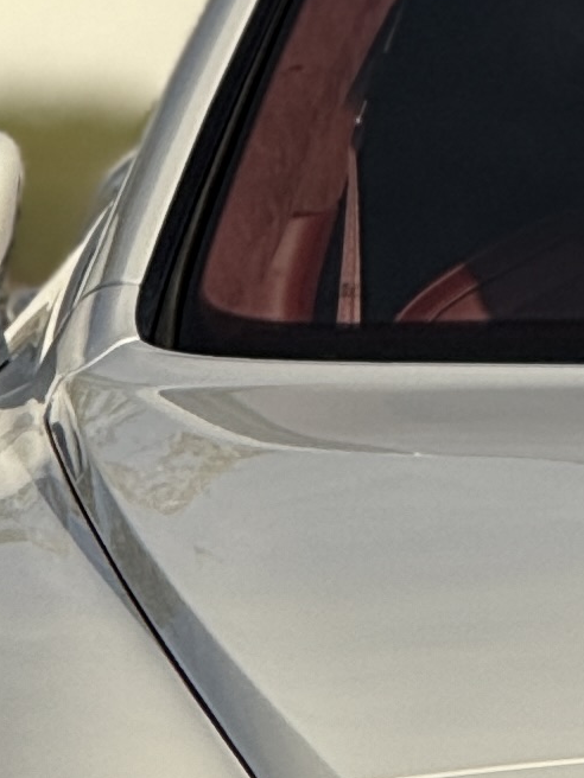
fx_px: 16578
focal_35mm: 737
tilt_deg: -5.2
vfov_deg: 2.7
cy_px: 623
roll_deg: -0.3
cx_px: 1162
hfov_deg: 2.0
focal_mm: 15.66
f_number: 2.8
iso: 50
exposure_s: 1/2439
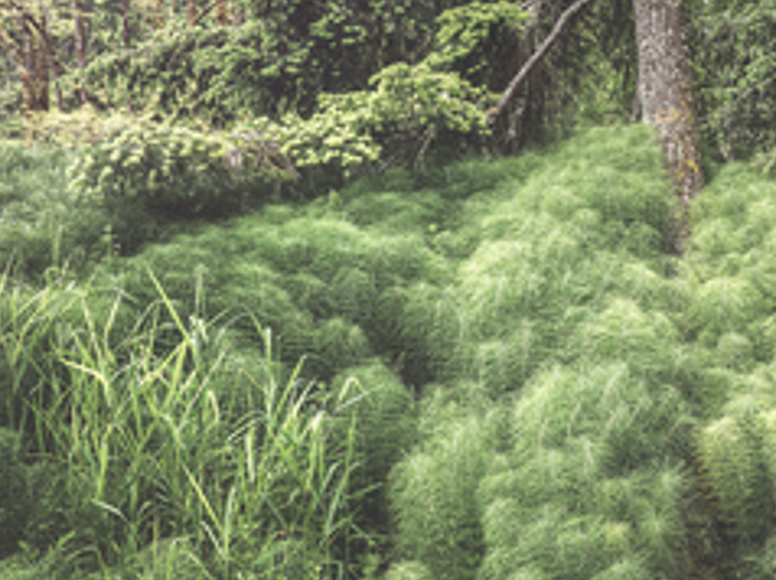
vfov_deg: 17.3
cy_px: 290
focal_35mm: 85
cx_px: 825
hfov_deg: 22.0
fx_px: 1904
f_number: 9
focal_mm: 35
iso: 125
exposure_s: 1/13
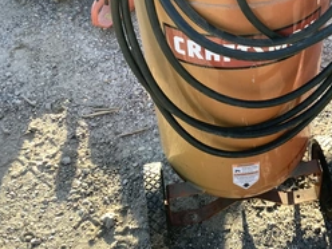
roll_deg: +2.4
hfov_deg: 37.1
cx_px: 254
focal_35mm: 50
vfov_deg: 28.8
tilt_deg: -40.3
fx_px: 480
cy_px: 74
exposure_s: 1/144
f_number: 2.4
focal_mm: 3.3
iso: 25
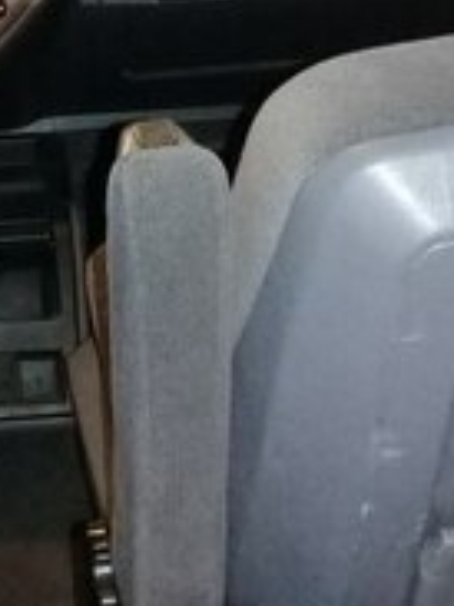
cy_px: -33
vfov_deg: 22.2
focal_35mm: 84
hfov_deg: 16.8
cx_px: -96
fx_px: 1471
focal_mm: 3.3
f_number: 2.2
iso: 640
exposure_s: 1/25
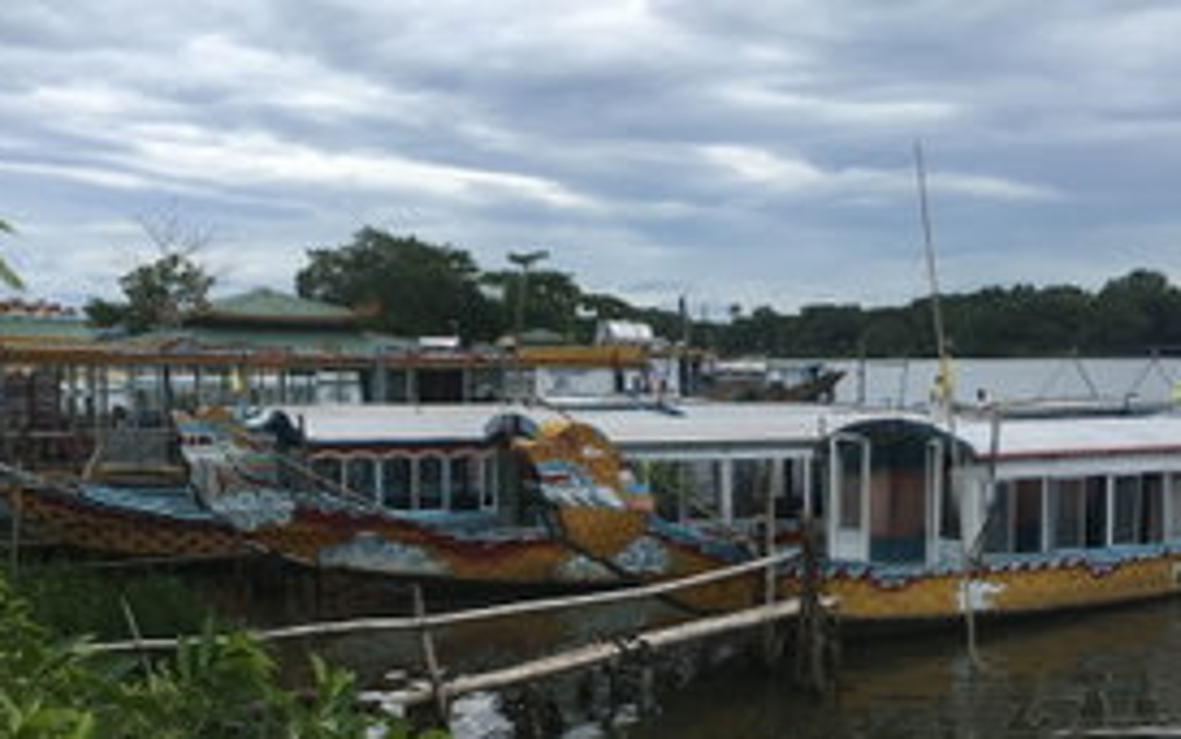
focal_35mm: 45
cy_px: 545
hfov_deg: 44.3
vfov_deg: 28.3
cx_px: 627
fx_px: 1449
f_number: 2.2
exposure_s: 1/1748
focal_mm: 4.15
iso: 25
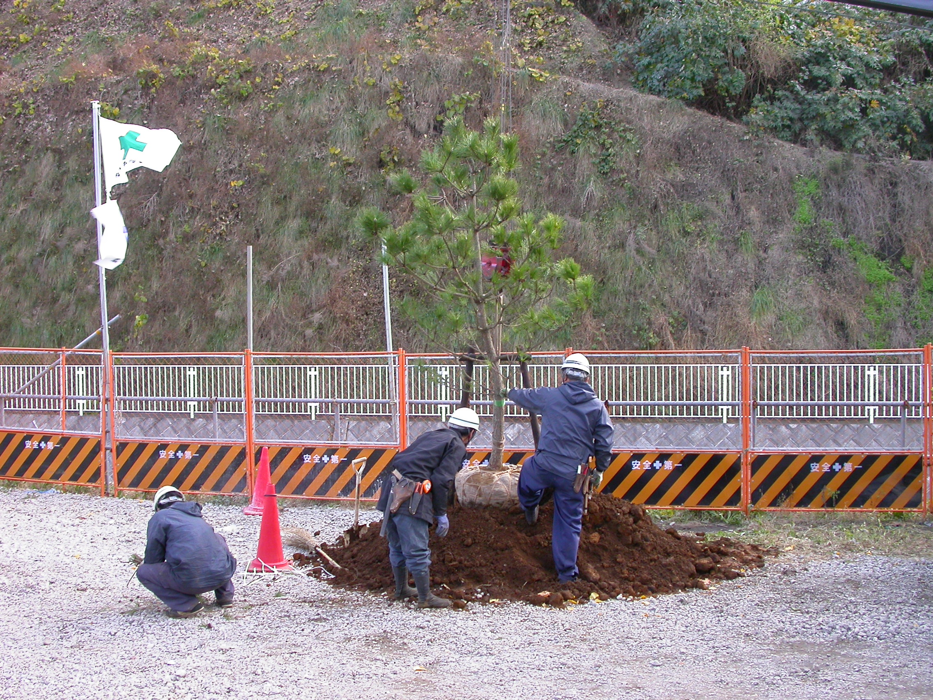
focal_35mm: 38
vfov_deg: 37.7
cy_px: 350
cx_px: 466
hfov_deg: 49.0
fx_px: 1024
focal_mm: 7.85
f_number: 4.7
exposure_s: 1/60.8
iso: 100
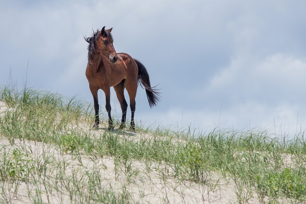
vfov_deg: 3.4
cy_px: 102
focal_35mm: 405
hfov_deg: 5.1
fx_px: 3443
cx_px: 153
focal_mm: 270
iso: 800
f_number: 6.3
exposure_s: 1/3200
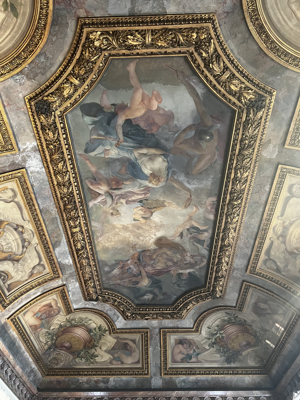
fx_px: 300
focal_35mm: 26
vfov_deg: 67.3
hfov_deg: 53.1
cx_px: 150
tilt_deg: +50.3
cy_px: 200
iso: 500
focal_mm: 5.7
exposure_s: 1/50
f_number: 1.5
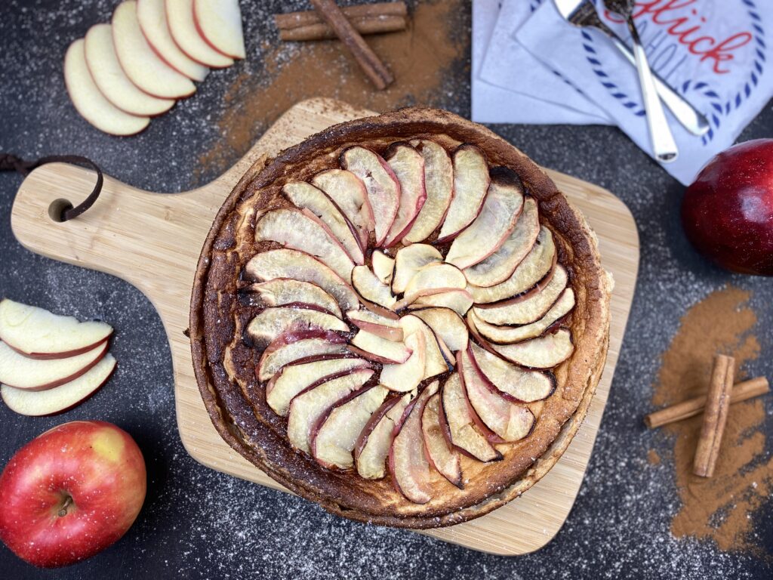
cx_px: 386
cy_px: 290
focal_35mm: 26
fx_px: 581
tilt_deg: -83.9
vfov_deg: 53.1
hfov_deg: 67.3
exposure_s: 1/100
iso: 50
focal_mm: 4.25
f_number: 1.8
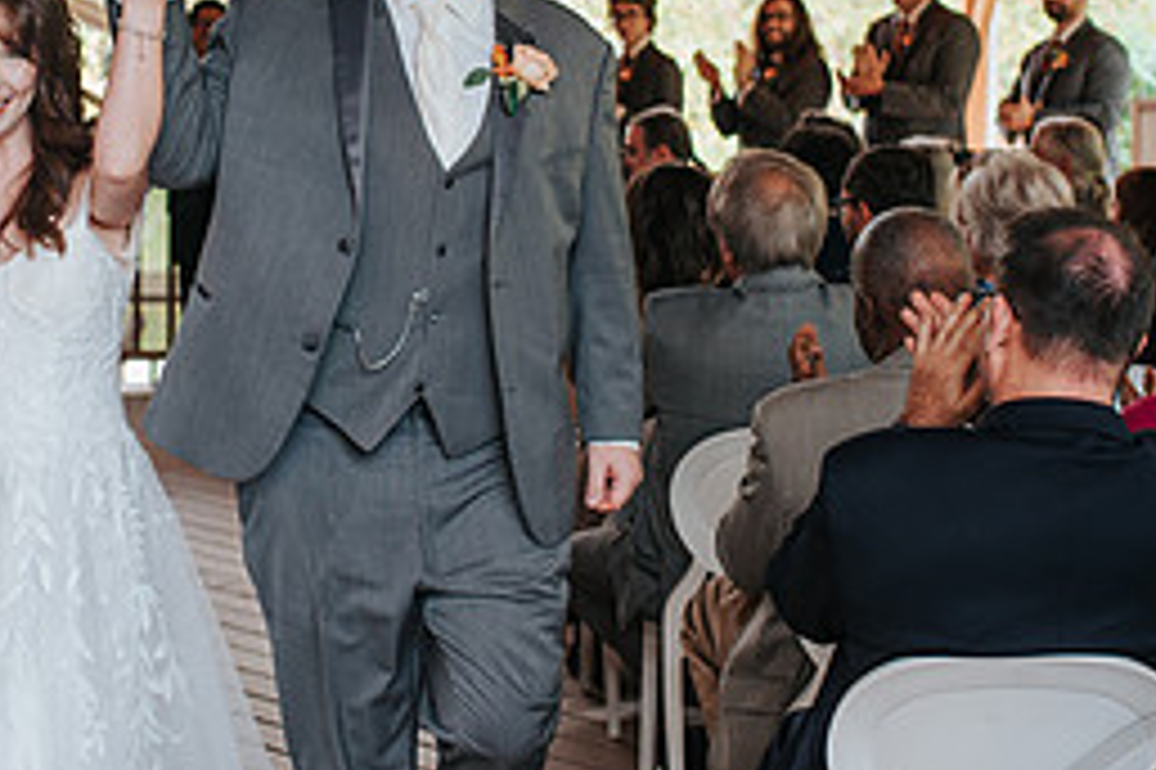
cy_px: 236
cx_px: 255
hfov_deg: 21.7
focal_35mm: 93
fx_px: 2984
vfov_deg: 14.7
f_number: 3.2
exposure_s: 1/125
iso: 220
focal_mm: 35
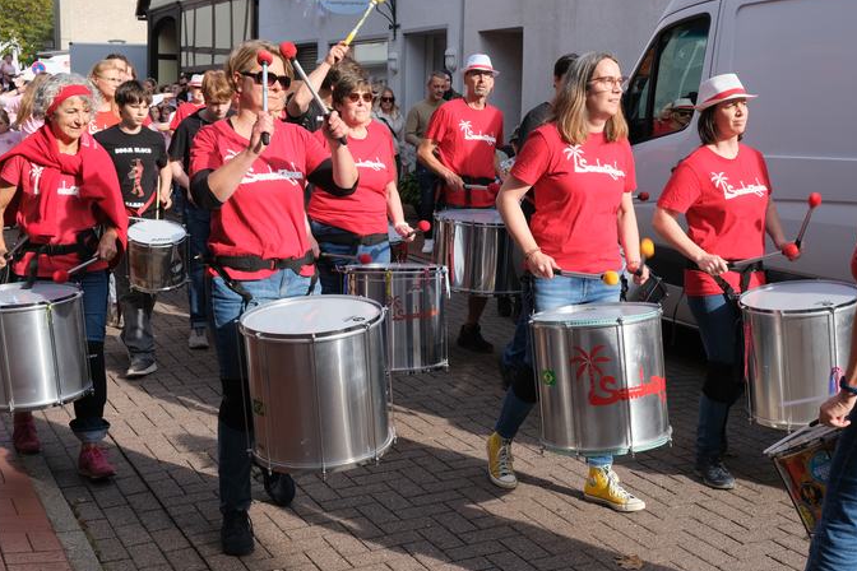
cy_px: 267
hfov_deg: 39.6
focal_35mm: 50
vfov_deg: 27.0
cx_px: 434
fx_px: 1190
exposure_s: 1/320
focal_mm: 27.7
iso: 400
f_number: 7.1
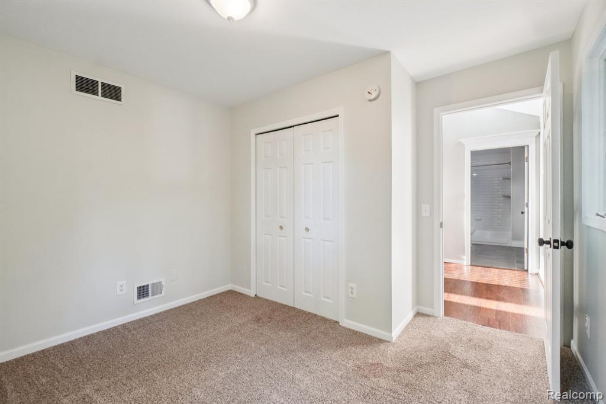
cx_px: 303
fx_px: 252
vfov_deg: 77.3
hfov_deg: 100.4
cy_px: 202
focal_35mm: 15
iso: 1600
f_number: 8
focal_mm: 10
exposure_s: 1/30
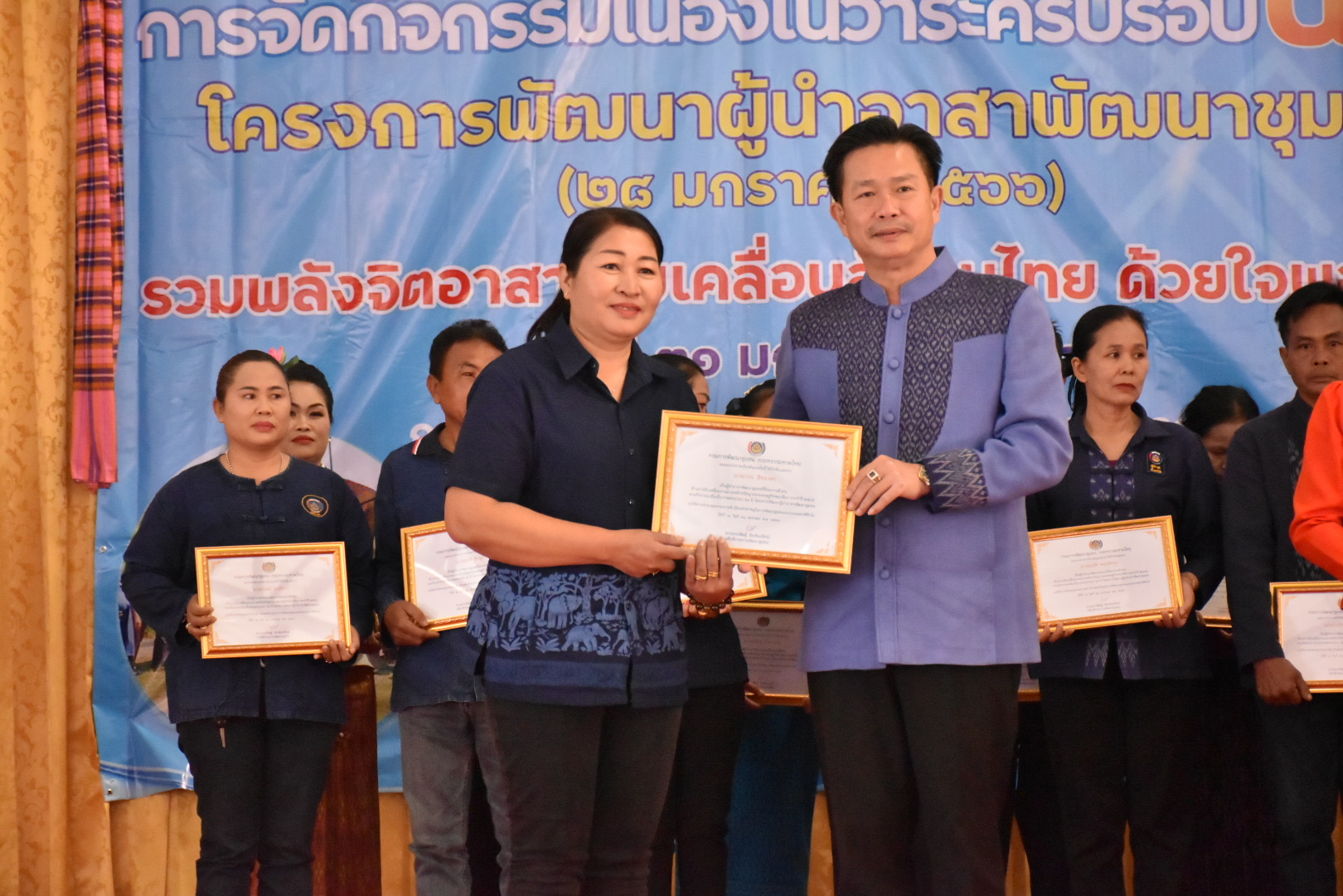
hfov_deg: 19.5
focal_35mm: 105
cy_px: 448
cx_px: 672
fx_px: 3917
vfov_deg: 13.0
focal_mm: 70
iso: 4000
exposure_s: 1/250
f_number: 5
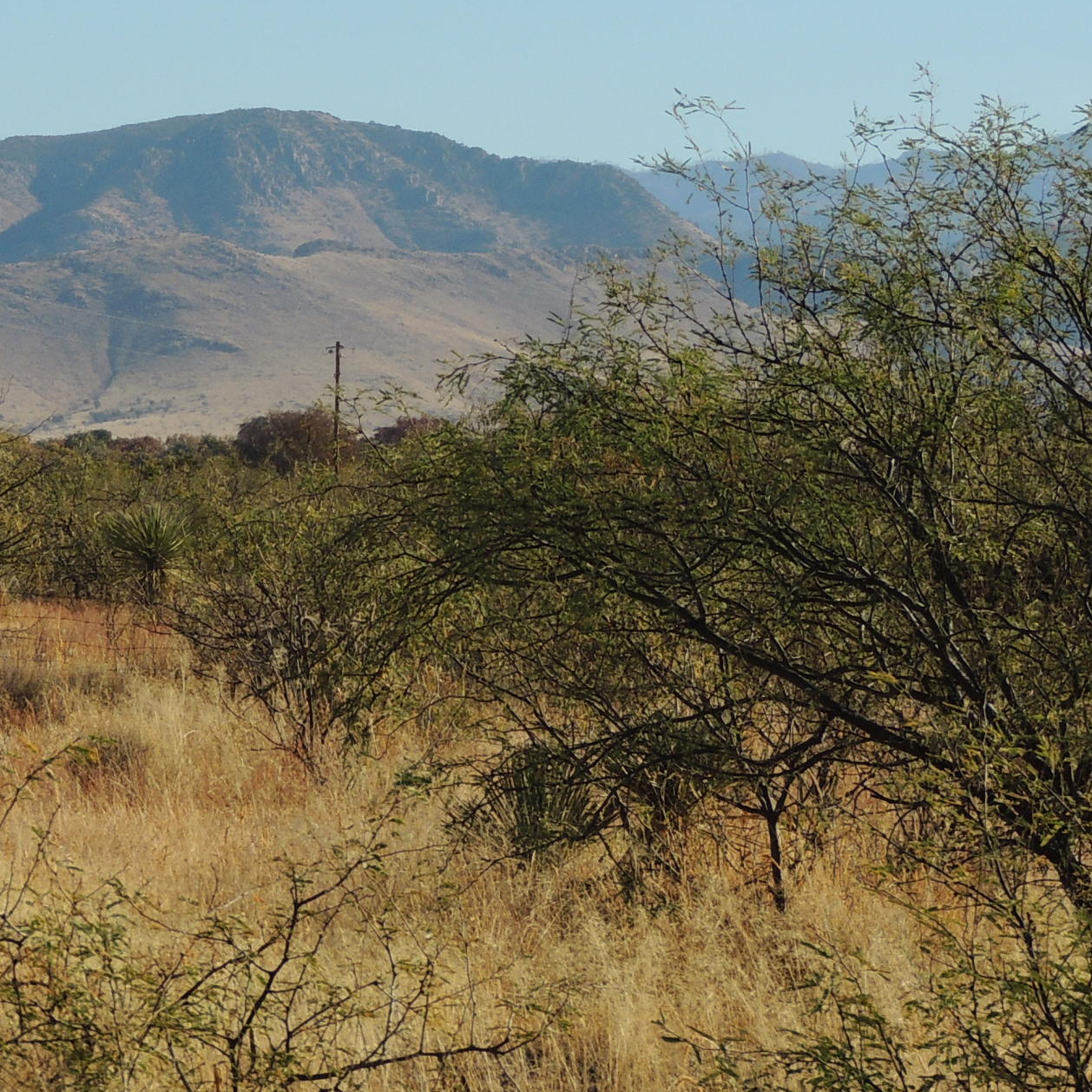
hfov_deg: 6.9
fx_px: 9030
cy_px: 182
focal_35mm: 253
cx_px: 177
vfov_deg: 6.9
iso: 100
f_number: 4.2
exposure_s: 1/800
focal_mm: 21.4
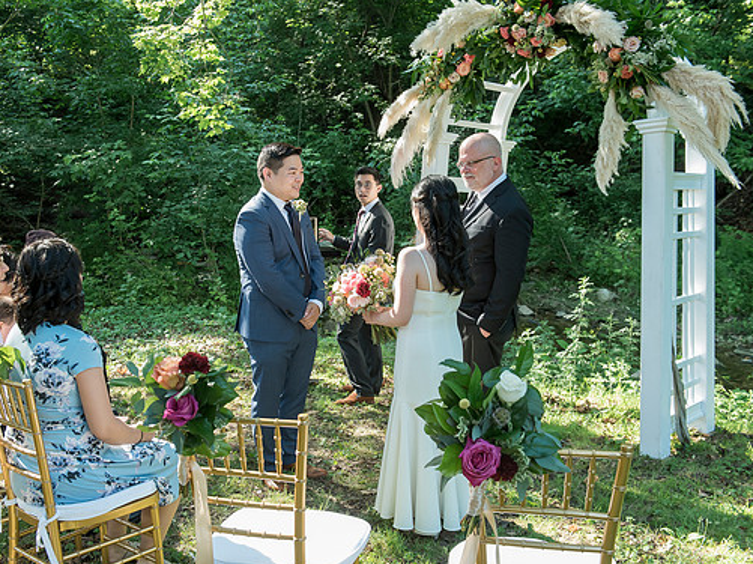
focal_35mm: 39
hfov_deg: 47.8
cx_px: 337
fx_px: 848
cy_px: 284
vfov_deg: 36.8
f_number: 4.5
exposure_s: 1/250
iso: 1000
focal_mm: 35
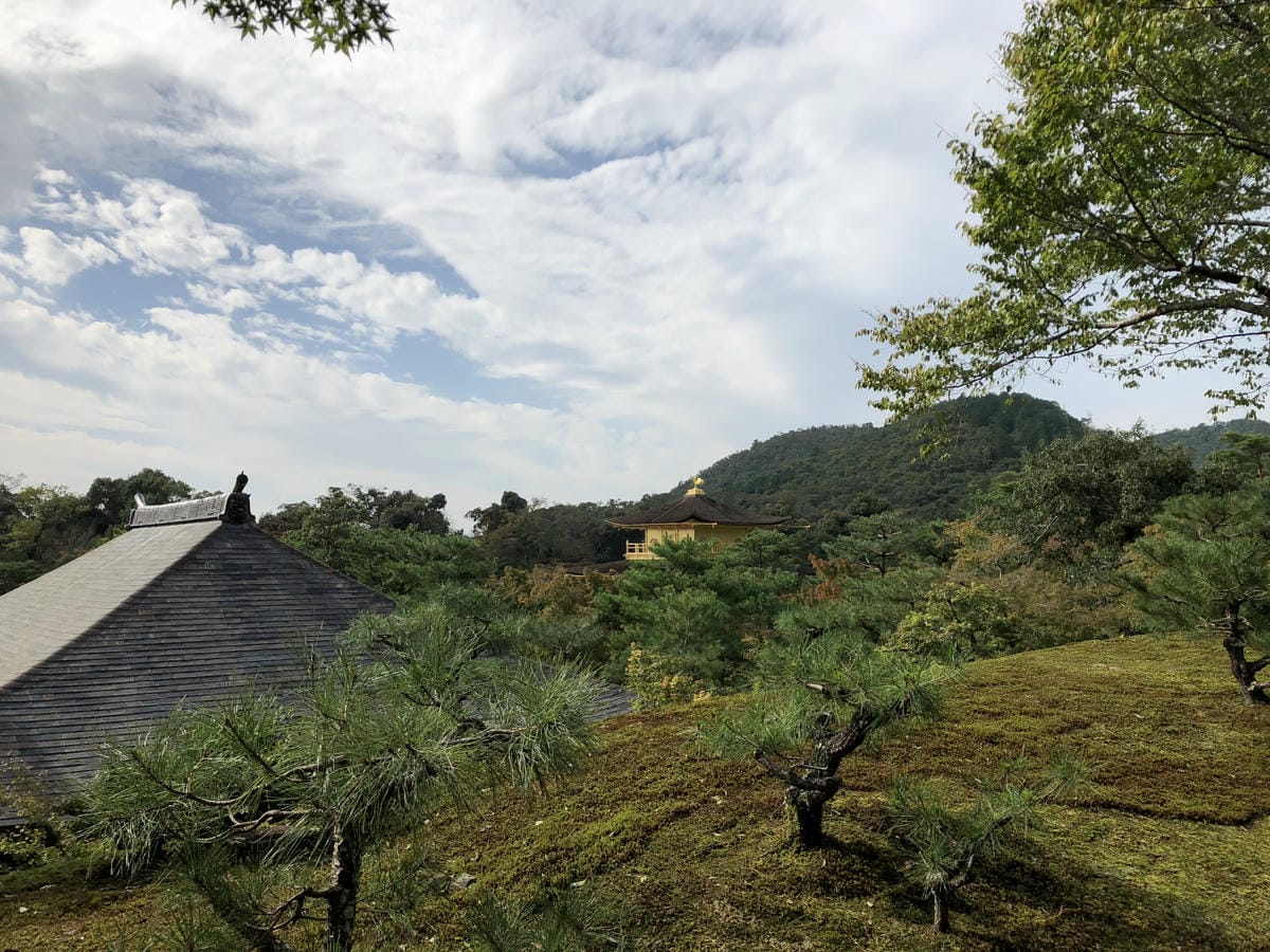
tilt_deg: +5.4
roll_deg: -1.0
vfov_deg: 48.2
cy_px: 476
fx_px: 1064
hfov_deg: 61.7
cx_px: 635
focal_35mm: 29
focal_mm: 3.99
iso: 25
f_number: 1.8
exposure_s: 1/4000
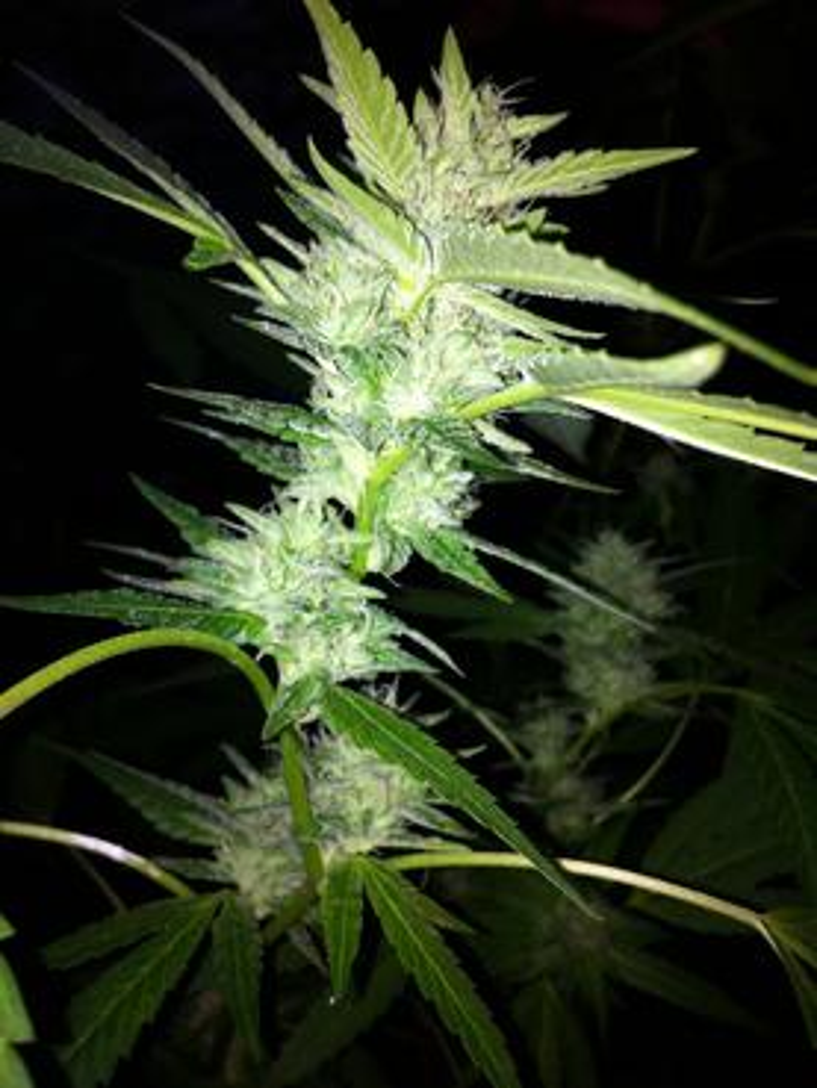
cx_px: 408
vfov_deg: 52.6
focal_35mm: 35
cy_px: 544
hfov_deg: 40.7
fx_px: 1101
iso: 80
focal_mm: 3.85
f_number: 2.8
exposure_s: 1/54
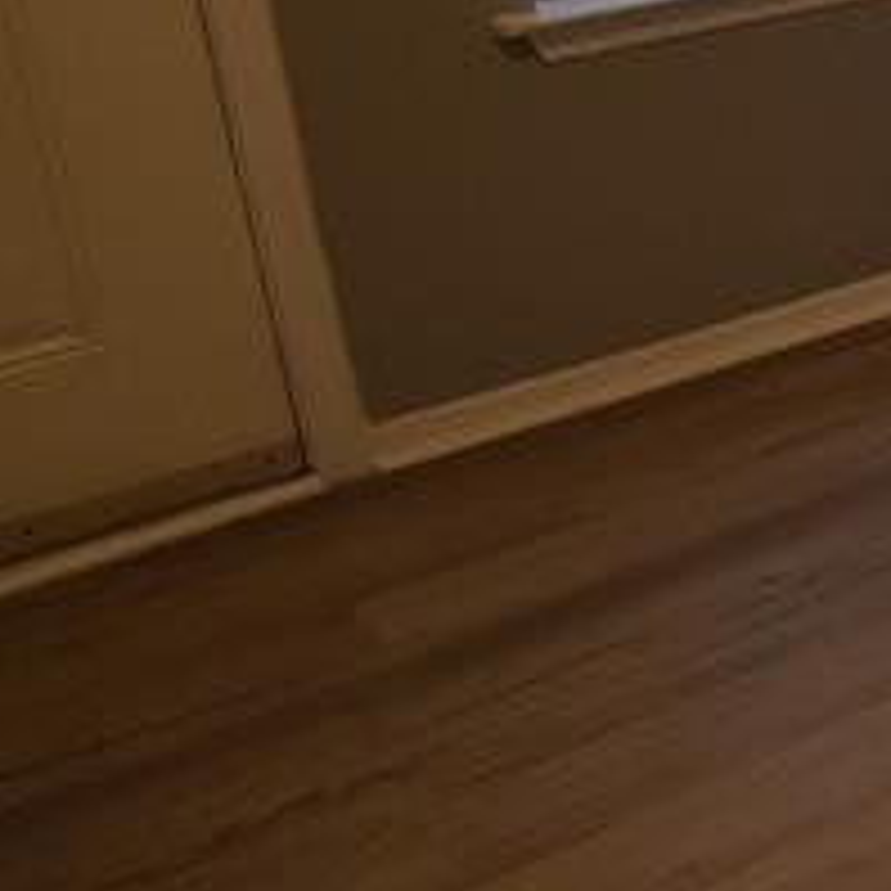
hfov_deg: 14.9
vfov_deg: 24.8
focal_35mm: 66
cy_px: -14
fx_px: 1922
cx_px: 2156
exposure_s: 1/100
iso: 800
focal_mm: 10
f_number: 5
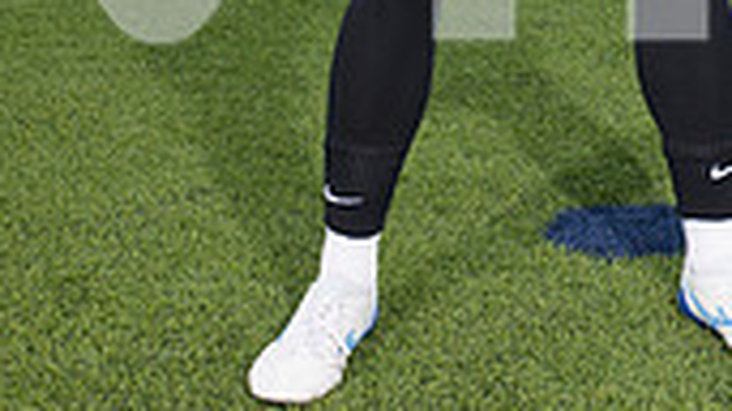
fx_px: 2134
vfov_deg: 10.2
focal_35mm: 110
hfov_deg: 19.3
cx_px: 586
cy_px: -390
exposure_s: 1/320
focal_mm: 40
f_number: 7.1
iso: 125
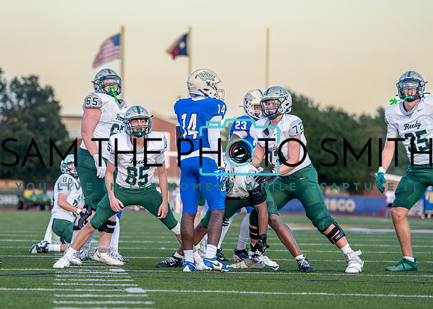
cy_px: 190
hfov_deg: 11.0
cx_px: 143
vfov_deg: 7.9
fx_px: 2237
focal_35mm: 182
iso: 500
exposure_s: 1/1250
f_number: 2.8
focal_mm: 135
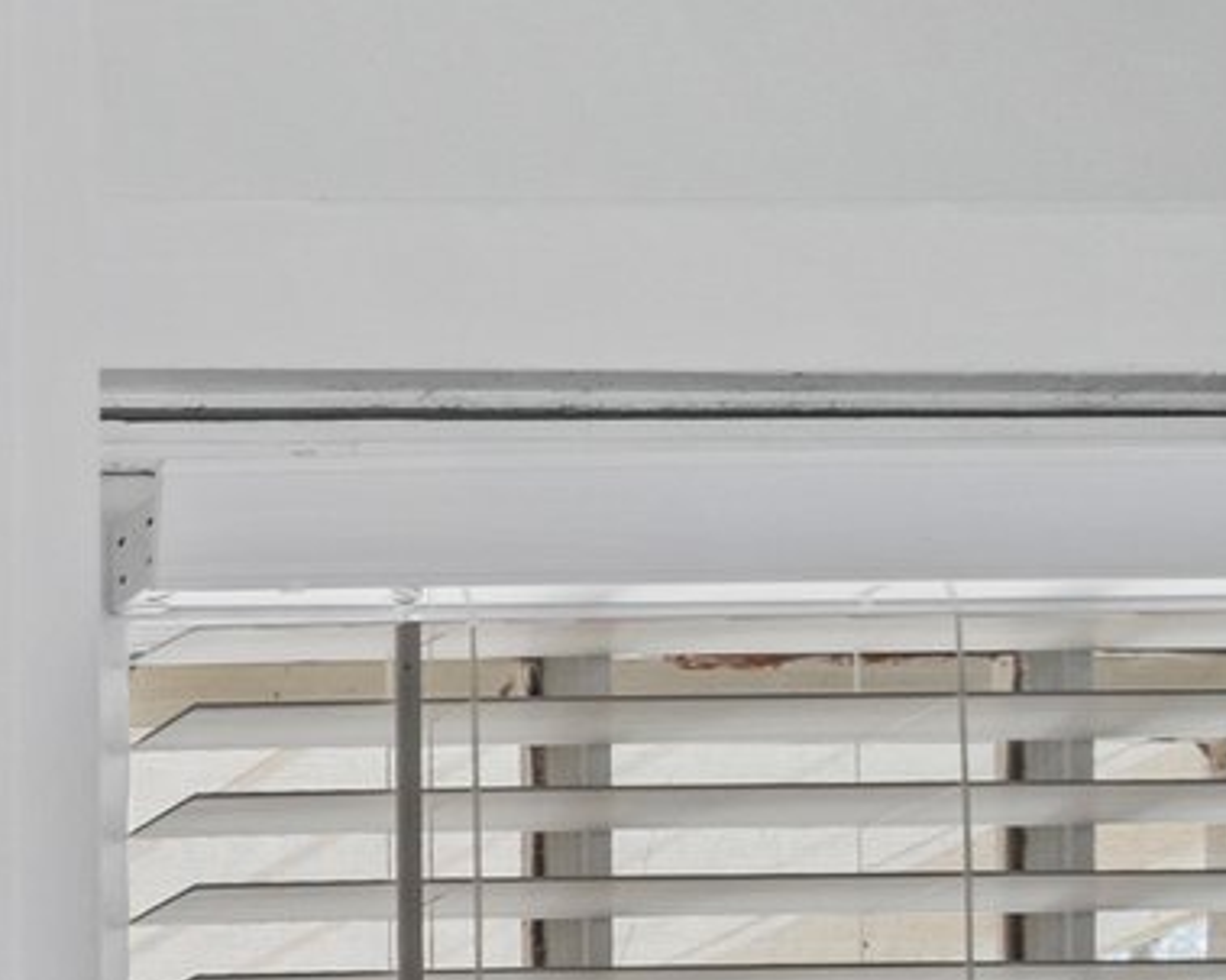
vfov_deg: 16.9
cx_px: -1889
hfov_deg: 14.2
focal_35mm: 71
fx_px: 2576
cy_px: 1865
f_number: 8
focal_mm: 14
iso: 400
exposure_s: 1/15
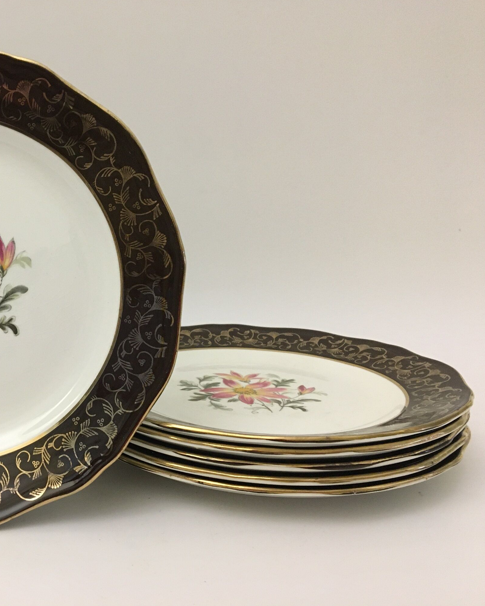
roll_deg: +0.9
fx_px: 682
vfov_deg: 47.9
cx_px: 85
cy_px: 301
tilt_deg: -8.4
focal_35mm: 38
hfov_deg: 37.5
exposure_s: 1/33
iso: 200
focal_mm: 4.15
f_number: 2.2
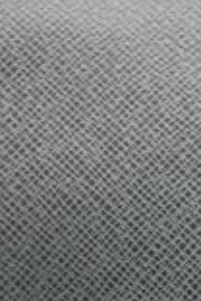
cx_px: 475
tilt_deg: -0.2
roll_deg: +0.3
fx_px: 1491
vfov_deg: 11.0
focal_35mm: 178
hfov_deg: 7.3
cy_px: 488
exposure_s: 1/100
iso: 40
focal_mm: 5.7
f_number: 1.5
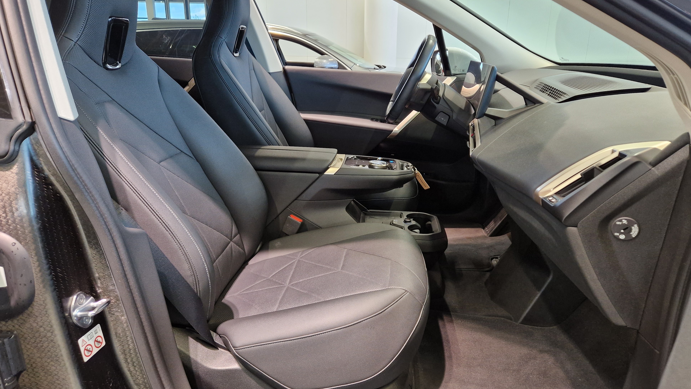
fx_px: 476
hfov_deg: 71.9
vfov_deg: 44.4
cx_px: 352
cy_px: 190
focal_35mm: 26
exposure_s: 1/100
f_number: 1.8
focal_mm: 5.4
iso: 200
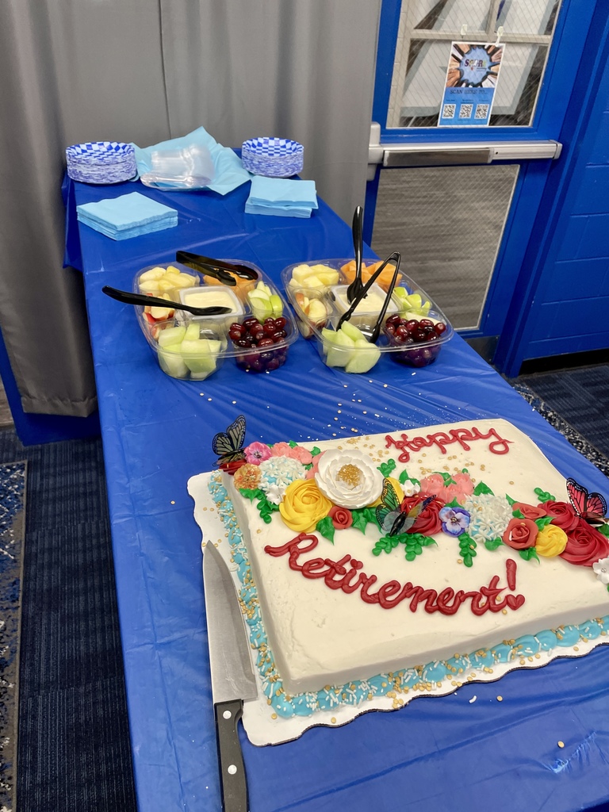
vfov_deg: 67.3
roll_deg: -1.2
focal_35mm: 26
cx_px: 304
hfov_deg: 53.1
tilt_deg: -36.9
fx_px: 610
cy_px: 406
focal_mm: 4.2
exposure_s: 1/120
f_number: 1.6
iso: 100
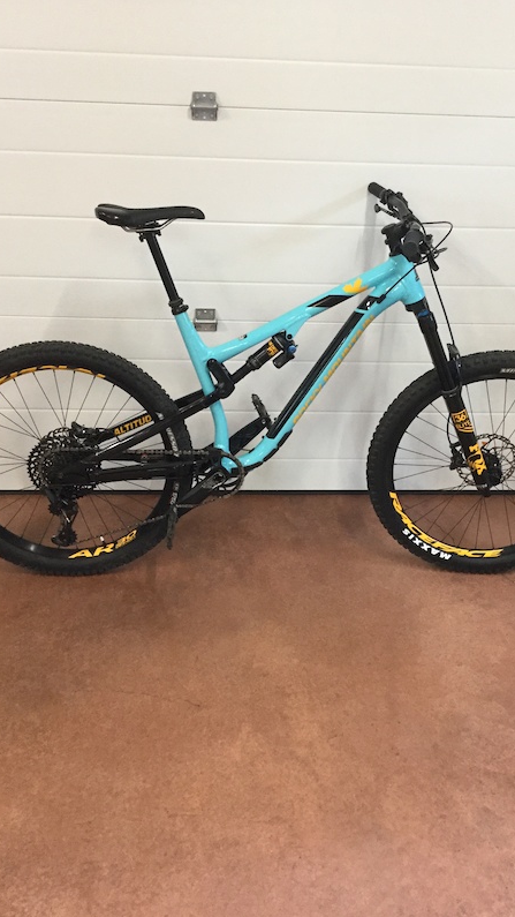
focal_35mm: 34
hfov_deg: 34.6
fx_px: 826
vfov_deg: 58.0
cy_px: 460
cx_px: 278
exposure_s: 1/30
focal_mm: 3.3
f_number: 2.4
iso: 125
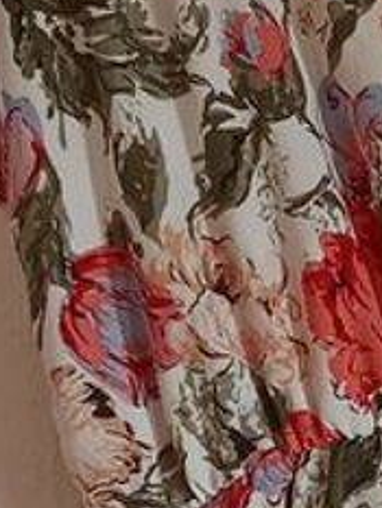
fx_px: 2352
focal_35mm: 160
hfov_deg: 9.1
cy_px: 479
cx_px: 520
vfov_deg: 12.2
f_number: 2
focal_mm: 2.78
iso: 500
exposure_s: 1/33.3
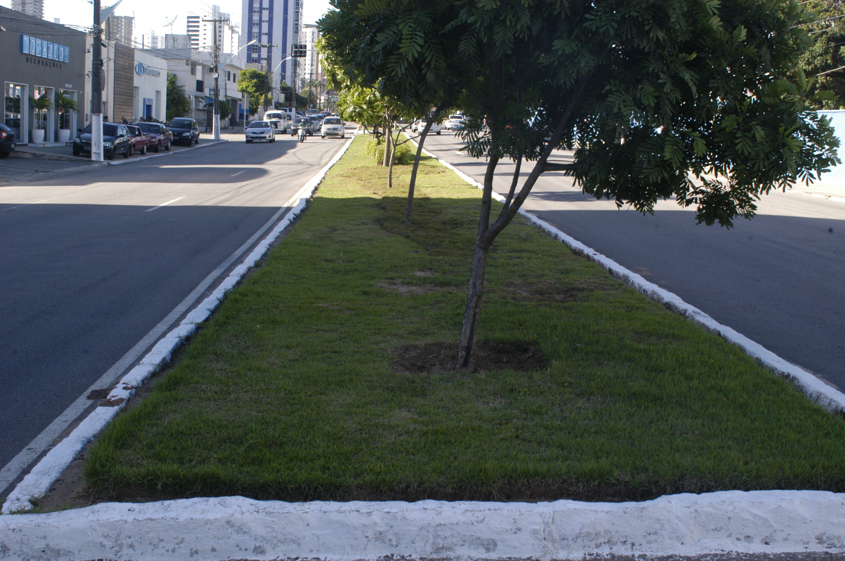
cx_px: 422
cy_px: 280
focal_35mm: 42
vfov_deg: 31.8
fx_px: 985
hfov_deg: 46.4
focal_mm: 28
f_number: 8
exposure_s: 1/125
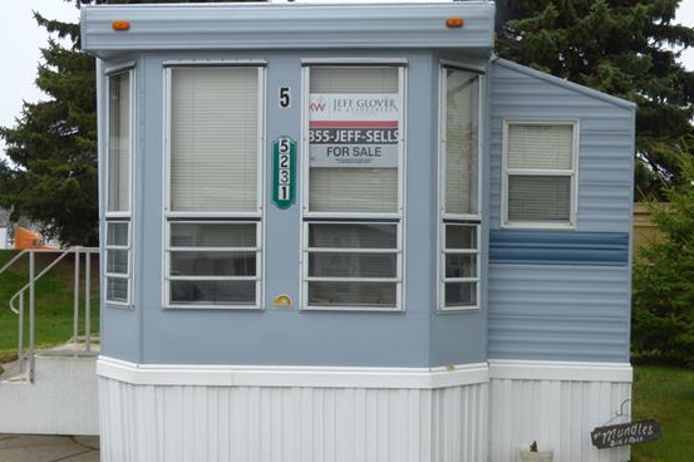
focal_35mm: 53
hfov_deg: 37.5
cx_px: 338
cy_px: 270
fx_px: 1021
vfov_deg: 25.5
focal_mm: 7.79
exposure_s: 1/250
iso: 100
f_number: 6.3
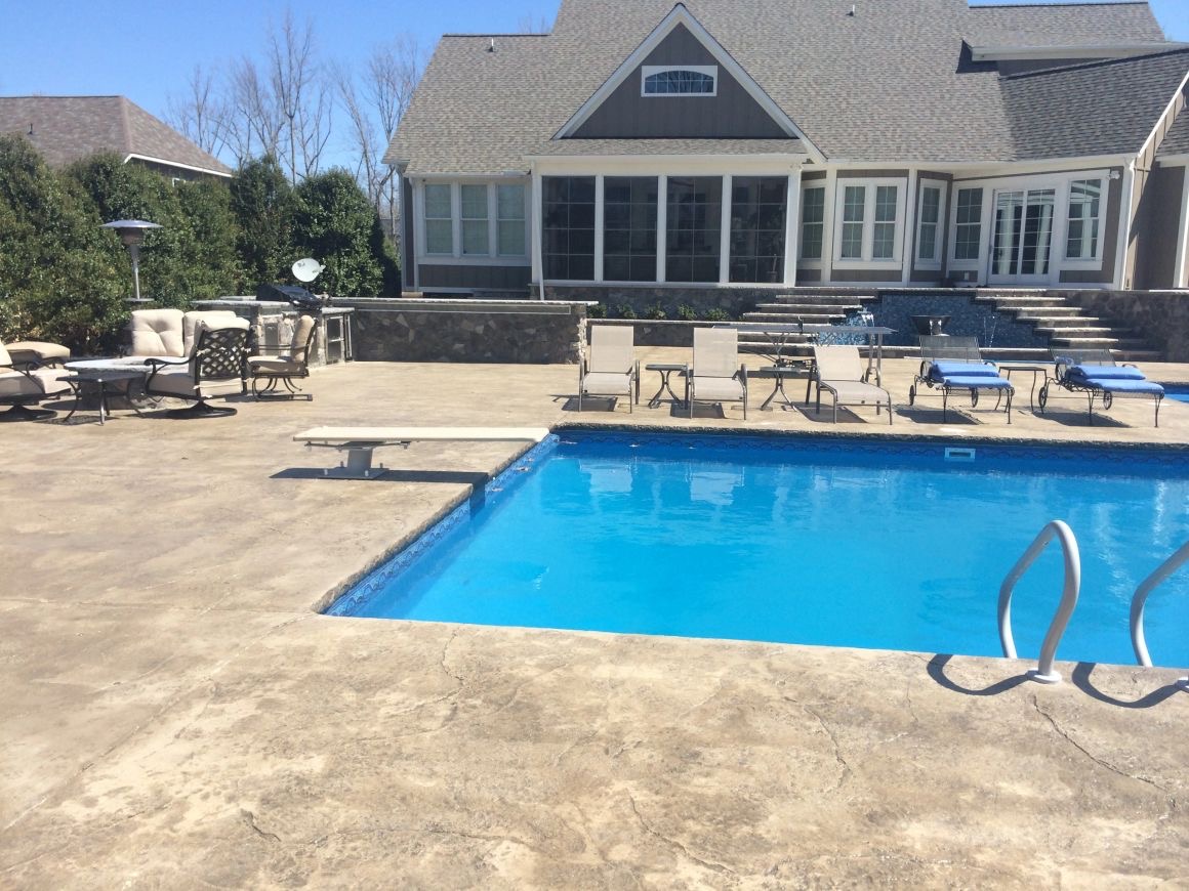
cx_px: 594
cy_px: 446
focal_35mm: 30
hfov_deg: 60.0
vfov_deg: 46.8
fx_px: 1030
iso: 32
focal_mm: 4.12
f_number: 2.2
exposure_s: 1/1866
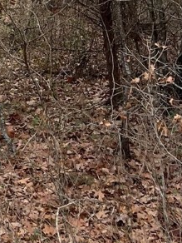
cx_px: -66
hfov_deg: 10.5
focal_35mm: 137
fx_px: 960
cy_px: -81
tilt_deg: +4.9
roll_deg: +4.6
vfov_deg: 13.8
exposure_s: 1/594
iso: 50
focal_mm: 5.7
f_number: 1.5
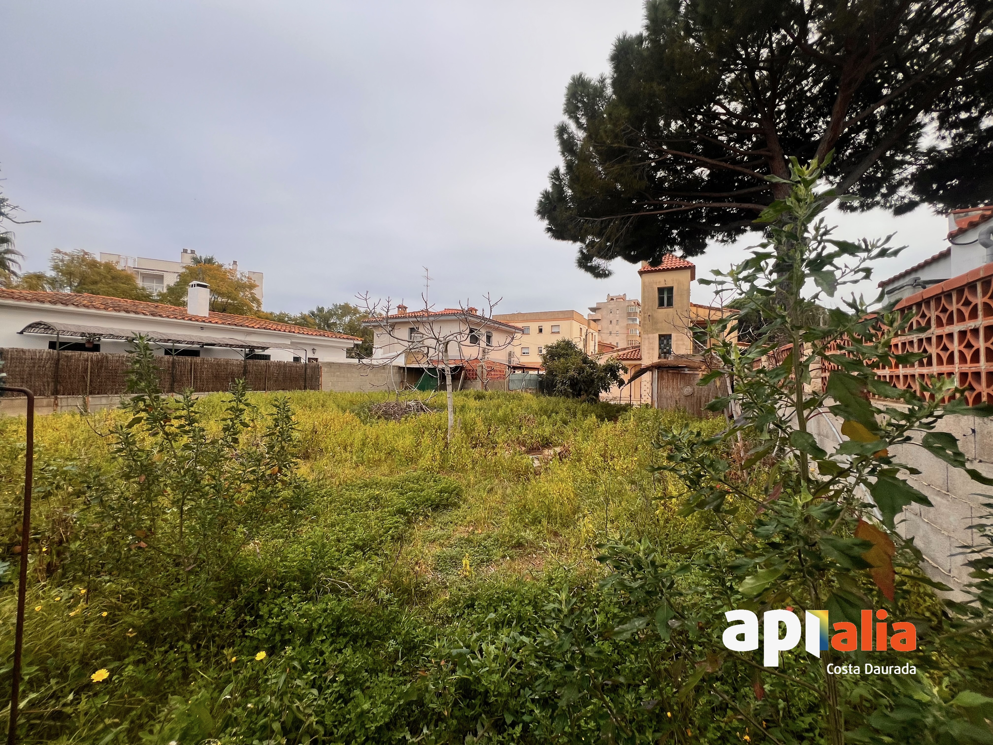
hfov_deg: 106.2
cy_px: 372
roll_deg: -1.8
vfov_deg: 89.9
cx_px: 496
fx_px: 373
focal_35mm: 13
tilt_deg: +0.2
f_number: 1.8
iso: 32
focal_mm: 1.57
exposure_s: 1/200
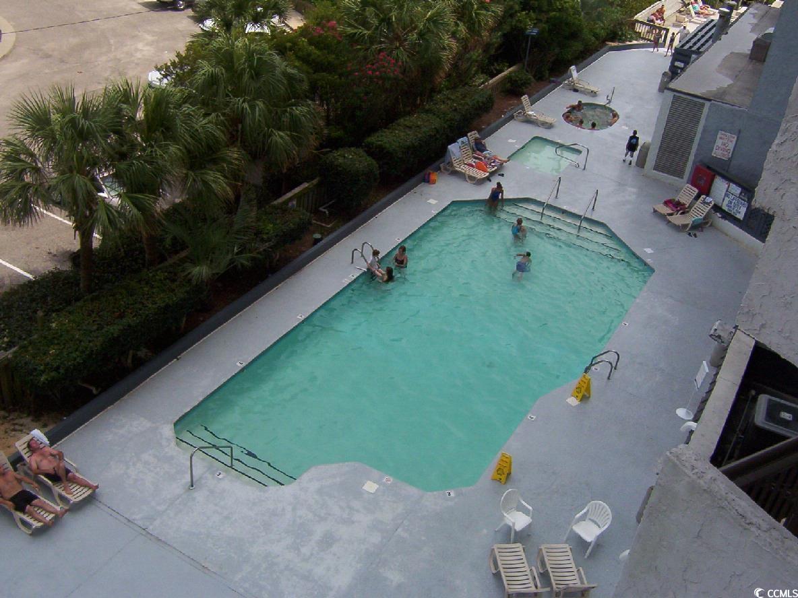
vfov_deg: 39.7
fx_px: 830
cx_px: 399
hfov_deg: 51.4
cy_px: 299
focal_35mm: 36
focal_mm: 5.54
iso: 100
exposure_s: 1/885
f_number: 5.24
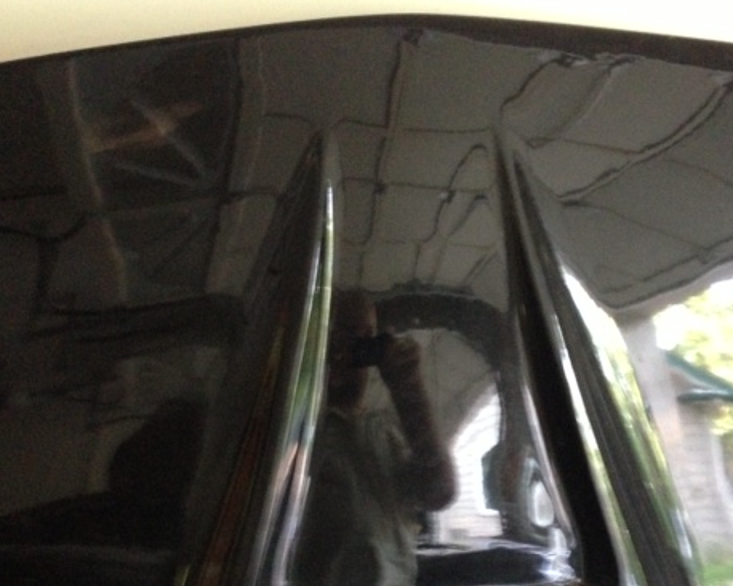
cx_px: 423
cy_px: 379
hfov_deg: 41.1
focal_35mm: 45
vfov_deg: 33.2
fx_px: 976
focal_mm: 4.13
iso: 640
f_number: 2.4
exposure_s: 1/15
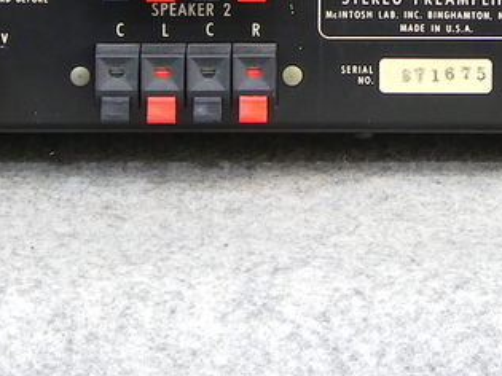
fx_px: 7074
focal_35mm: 488
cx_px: 343
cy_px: -169
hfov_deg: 4.1
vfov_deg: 3.0
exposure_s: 1/8
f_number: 5.5
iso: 200
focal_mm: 28.7
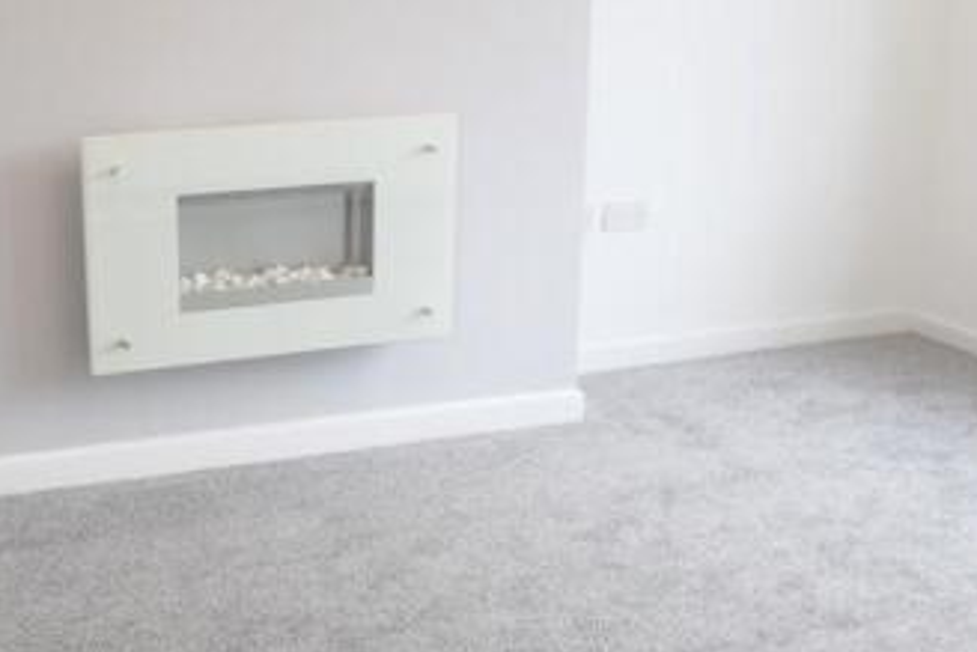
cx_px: 228
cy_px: 359
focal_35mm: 54
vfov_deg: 25.1
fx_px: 1466
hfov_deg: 35.9
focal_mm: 18
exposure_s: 1/250
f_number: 3.5
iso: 720
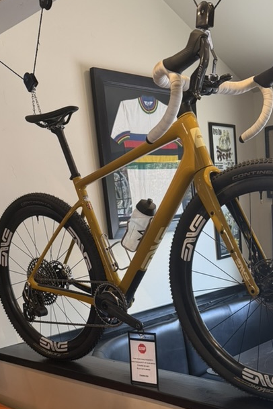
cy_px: 304
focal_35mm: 42
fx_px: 478
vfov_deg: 44.9
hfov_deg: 31.6
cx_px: 184
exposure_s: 1/120
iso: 320
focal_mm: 6.76
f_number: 1.78
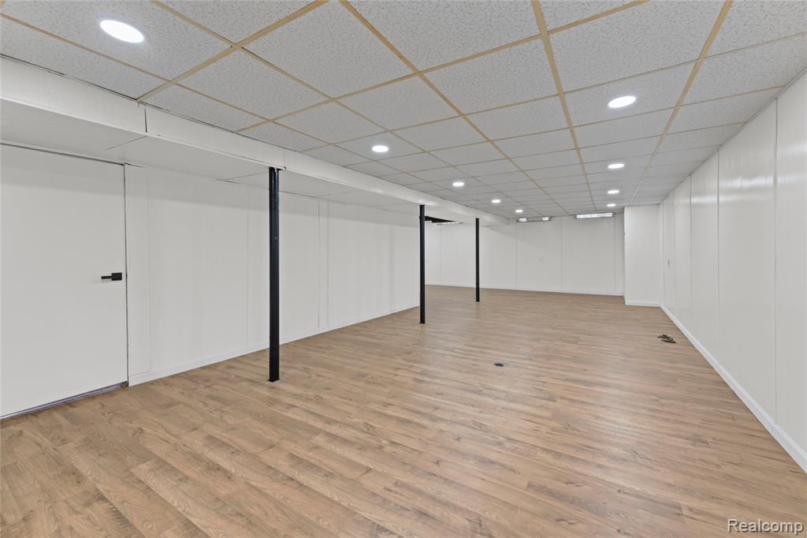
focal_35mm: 14
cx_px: 404
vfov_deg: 81.2
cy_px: 269
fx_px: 314
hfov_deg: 104.3
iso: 400
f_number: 10
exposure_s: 1/2.5
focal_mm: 14
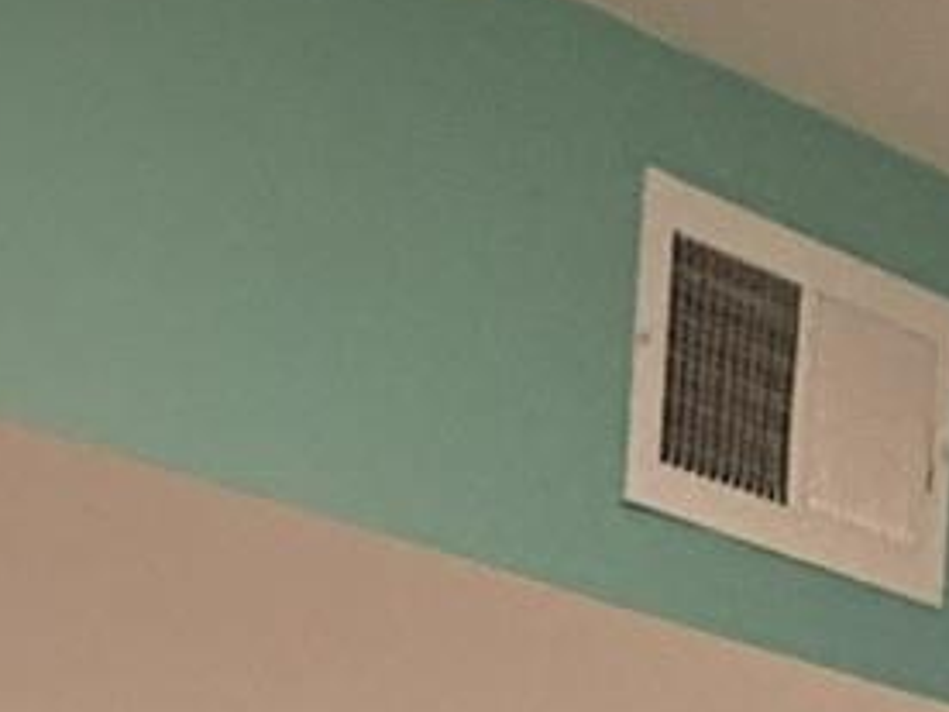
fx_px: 2851
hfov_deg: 17.9
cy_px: 2150
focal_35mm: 104
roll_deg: -0.3
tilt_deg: -10.6
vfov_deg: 10.3
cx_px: -220
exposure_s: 1/60
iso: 500
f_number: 2.2
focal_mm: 2.22
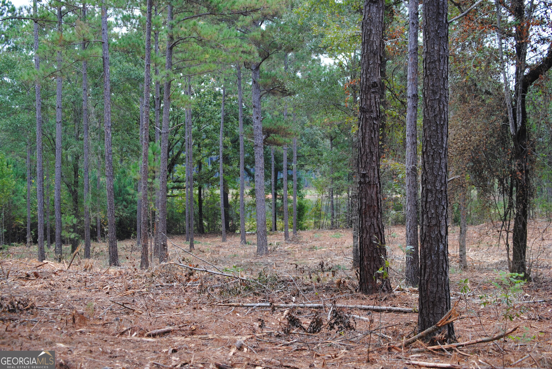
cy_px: 184
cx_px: 276
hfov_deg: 24.6
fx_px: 1266
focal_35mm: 82
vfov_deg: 16.6
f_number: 4.5
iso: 200
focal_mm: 55
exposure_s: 1/80
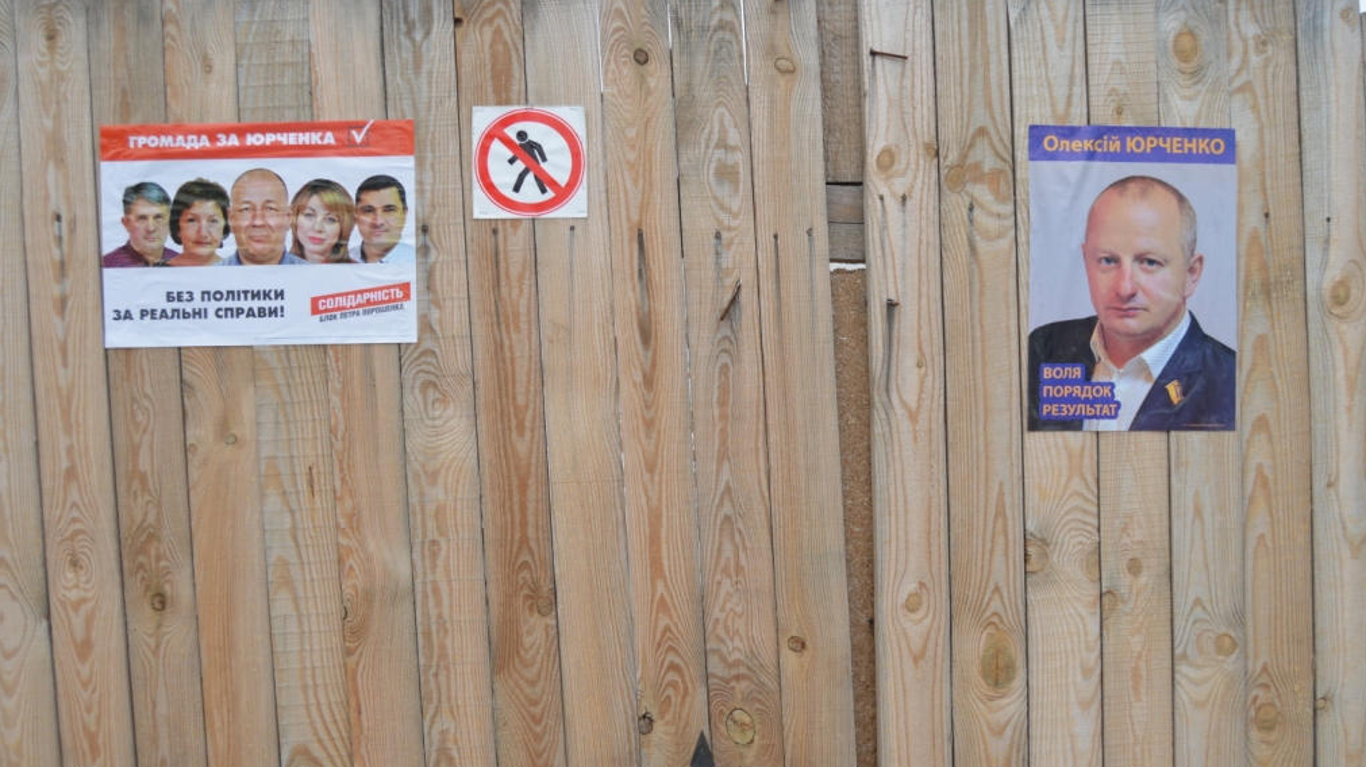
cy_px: 394
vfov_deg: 33.7
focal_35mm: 35
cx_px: 678
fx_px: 1267
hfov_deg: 56.6
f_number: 5.6
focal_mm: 22
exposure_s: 1/125
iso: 280
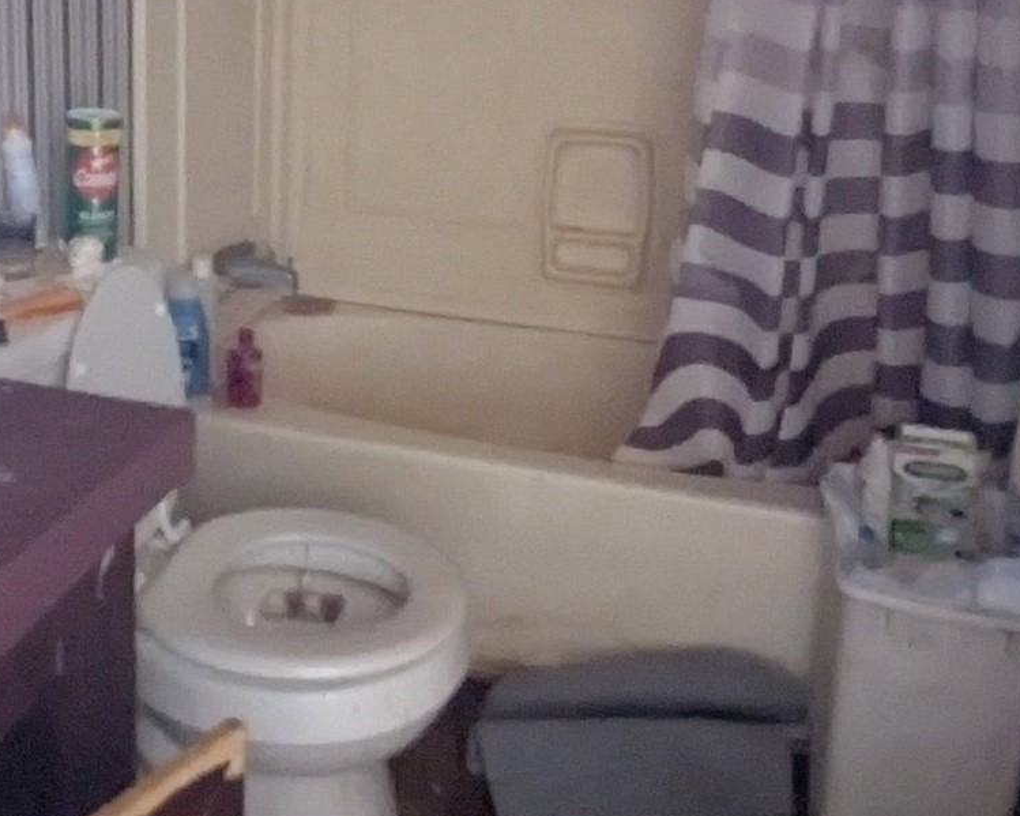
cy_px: 114
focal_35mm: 40
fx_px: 1207
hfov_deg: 45.4
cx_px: 374
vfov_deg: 35.6
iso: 5100
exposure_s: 1/14.9
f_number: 2.2
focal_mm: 2.35
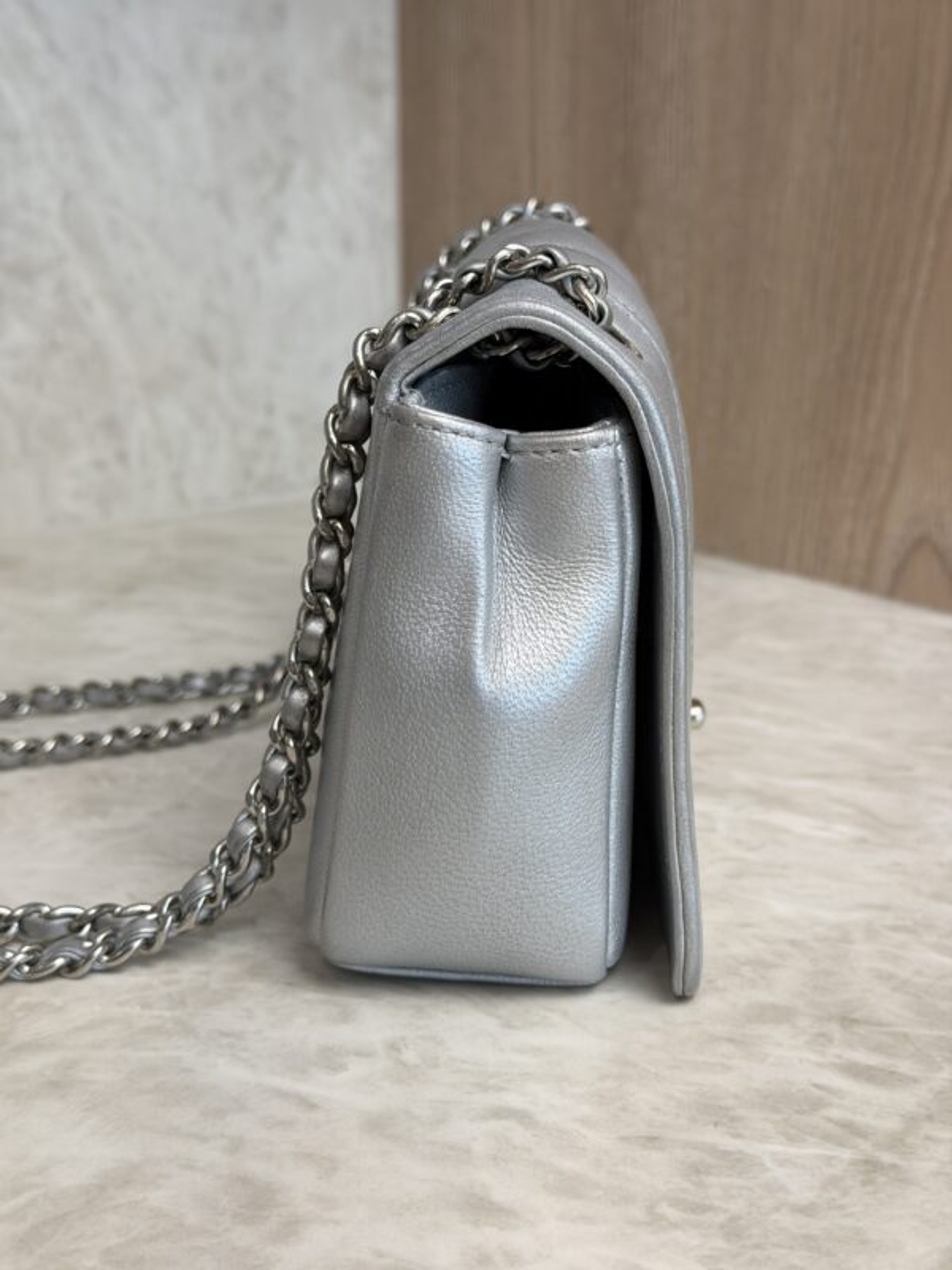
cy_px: 635
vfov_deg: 39.7
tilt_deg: -16.5
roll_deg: -0.2
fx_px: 1760
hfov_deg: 30.3
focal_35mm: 48
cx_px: 476
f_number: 1.78
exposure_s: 1/120
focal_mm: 6.76
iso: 80
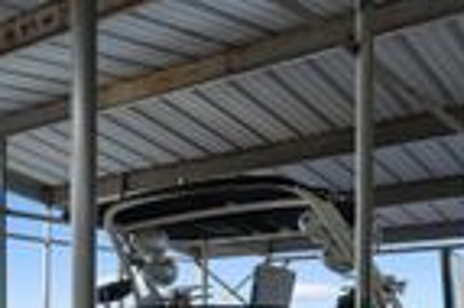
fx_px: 748
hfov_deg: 31.7
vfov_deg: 21.4
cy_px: 381
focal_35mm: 58
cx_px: -6
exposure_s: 1/25
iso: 160
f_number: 8
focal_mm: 16.6
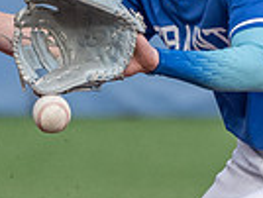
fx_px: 18229
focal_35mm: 2395
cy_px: 101
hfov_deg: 0.8
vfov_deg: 0.6
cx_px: 164
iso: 1400
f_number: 5.6
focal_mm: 340
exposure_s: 1/2000
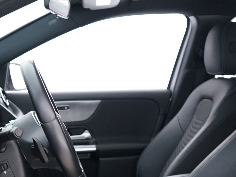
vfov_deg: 21.4
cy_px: 183
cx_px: 82
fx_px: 450
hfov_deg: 29.2
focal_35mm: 66
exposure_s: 1/5
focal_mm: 29
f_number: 3.5
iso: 2500
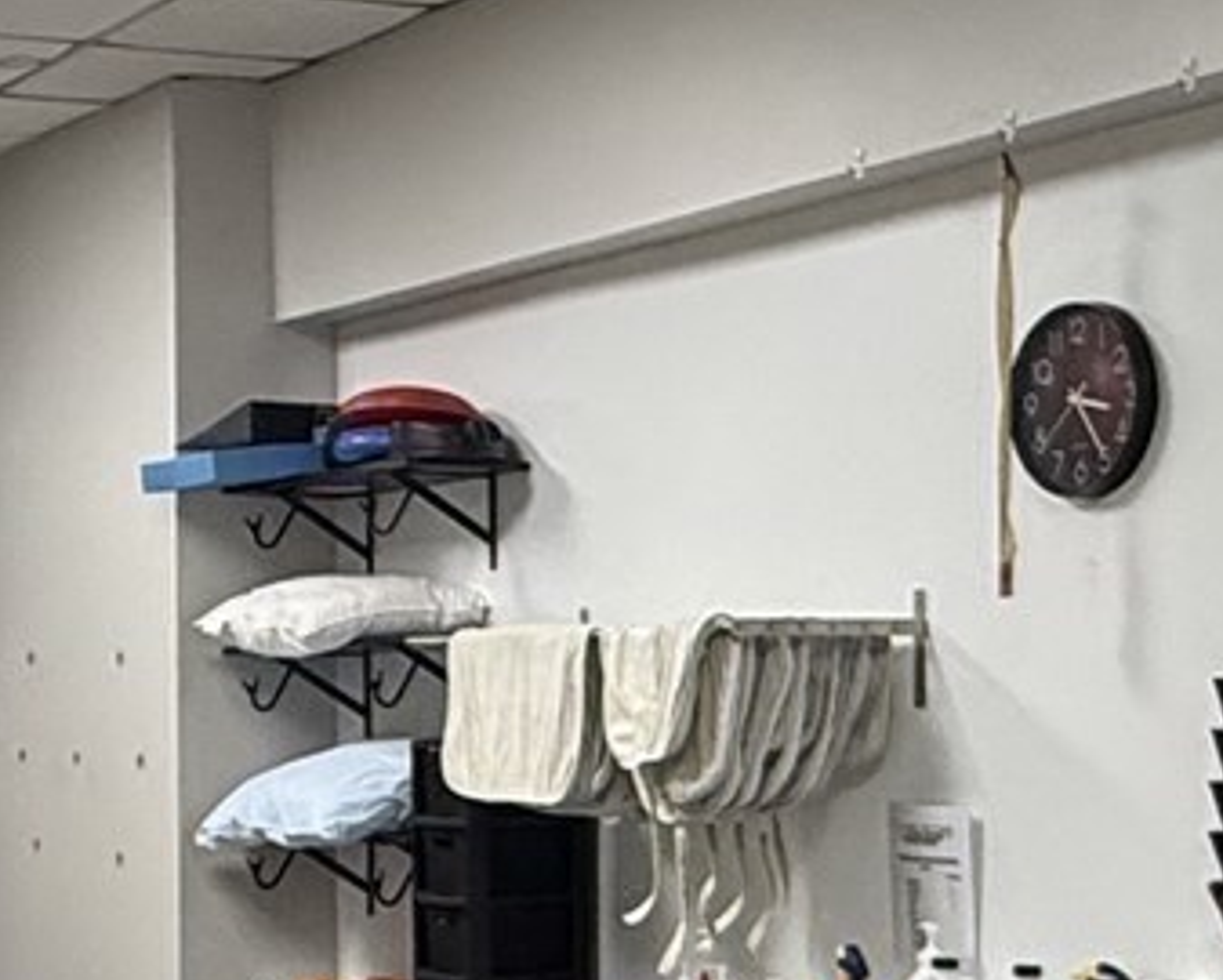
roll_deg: +0.5
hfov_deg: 23.0
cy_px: 799
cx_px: 508
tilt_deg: -2.8
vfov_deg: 18.3
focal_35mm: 83
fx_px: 3006
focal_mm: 2.22
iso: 320
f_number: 2.2
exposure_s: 1/120
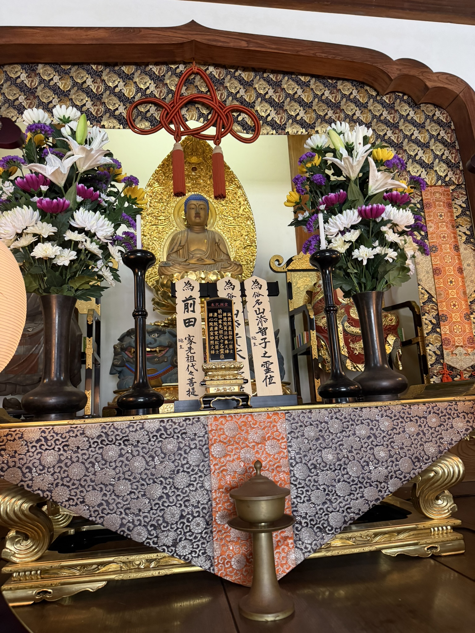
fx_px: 439
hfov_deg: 56.8
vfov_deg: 71.6
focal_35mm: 24
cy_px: 316
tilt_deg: +13.3
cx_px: 238
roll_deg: +3.9
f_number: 1.78
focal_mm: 6.76
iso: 400
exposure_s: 1/60
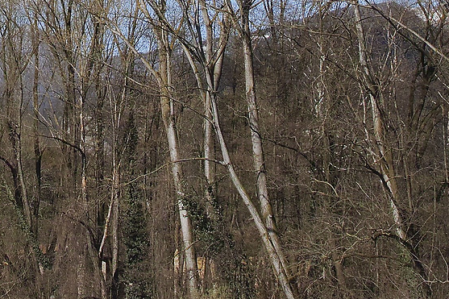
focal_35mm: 194
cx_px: 48
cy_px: -128
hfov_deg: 10.5
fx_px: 2419
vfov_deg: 7.0
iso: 100
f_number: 10
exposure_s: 1/250
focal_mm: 30
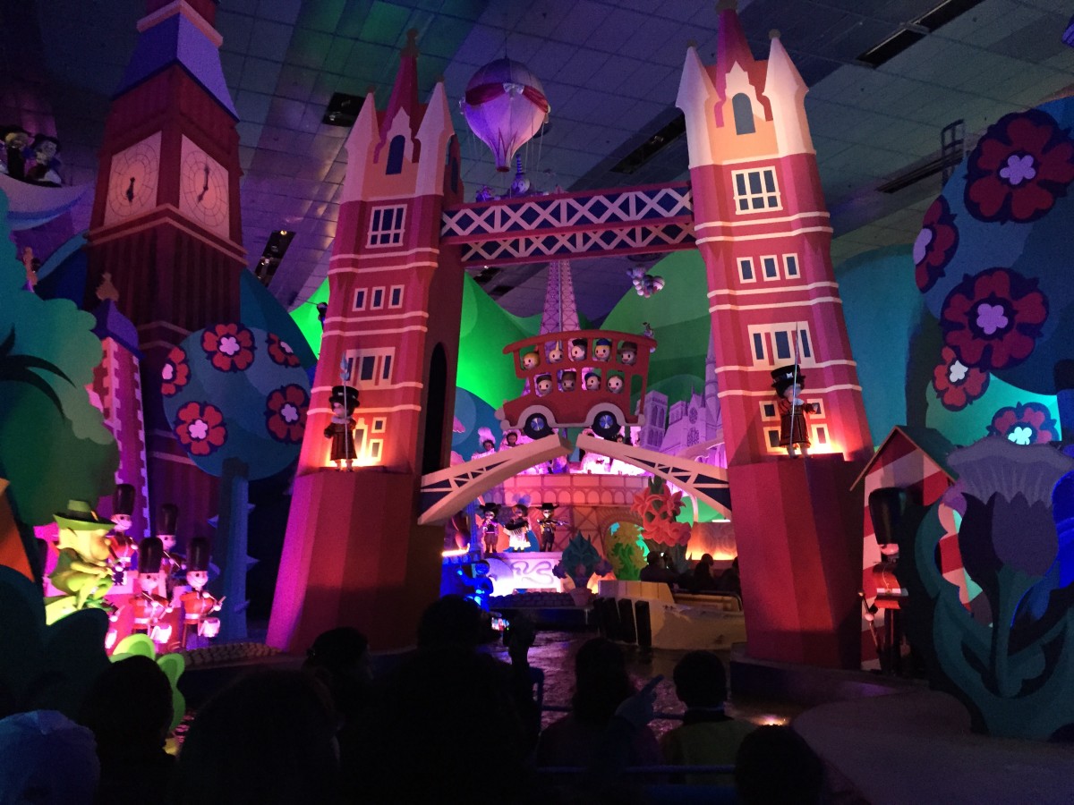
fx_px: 900
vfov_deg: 48.2
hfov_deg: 61.7
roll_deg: +2.1
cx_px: 537
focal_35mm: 29
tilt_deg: +7.9
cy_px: 402
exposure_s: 1/15
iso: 320
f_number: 2.2
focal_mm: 4.15
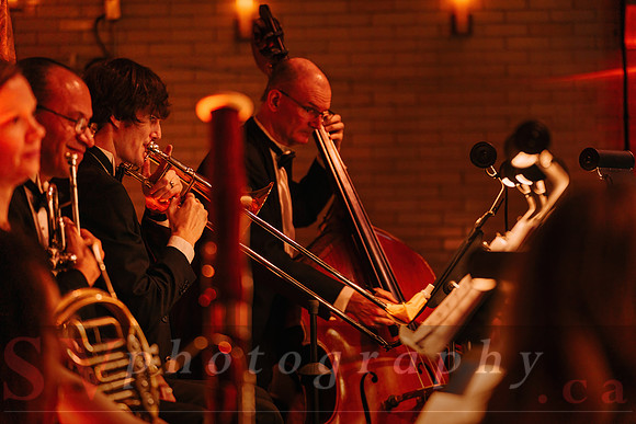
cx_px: 318
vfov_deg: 12.5
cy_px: 212
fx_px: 1944
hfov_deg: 18.6
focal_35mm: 110
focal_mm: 110
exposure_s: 1/100
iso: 1000
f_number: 2.8
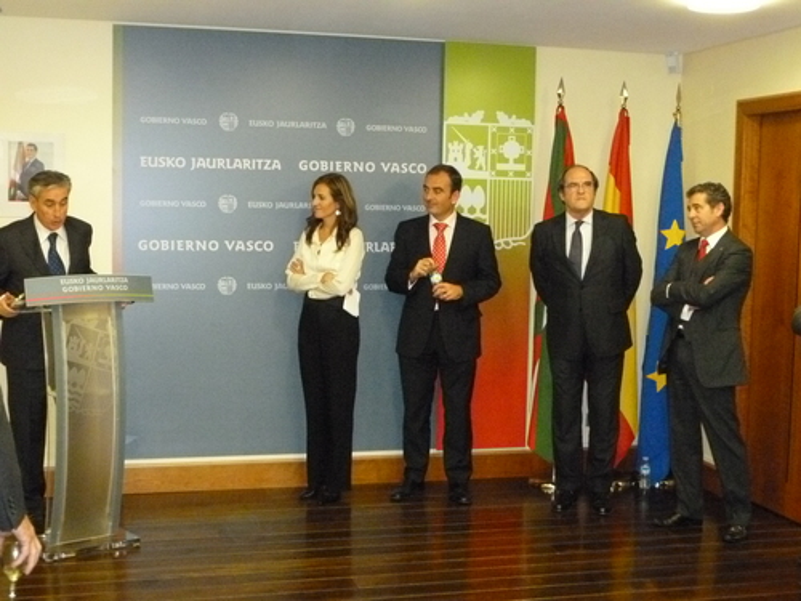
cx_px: 400
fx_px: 1088
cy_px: 300
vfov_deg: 30.9
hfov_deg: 40.4
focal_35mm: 47
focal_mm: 8.4
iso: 1000
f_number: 3.8
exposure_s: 1/60
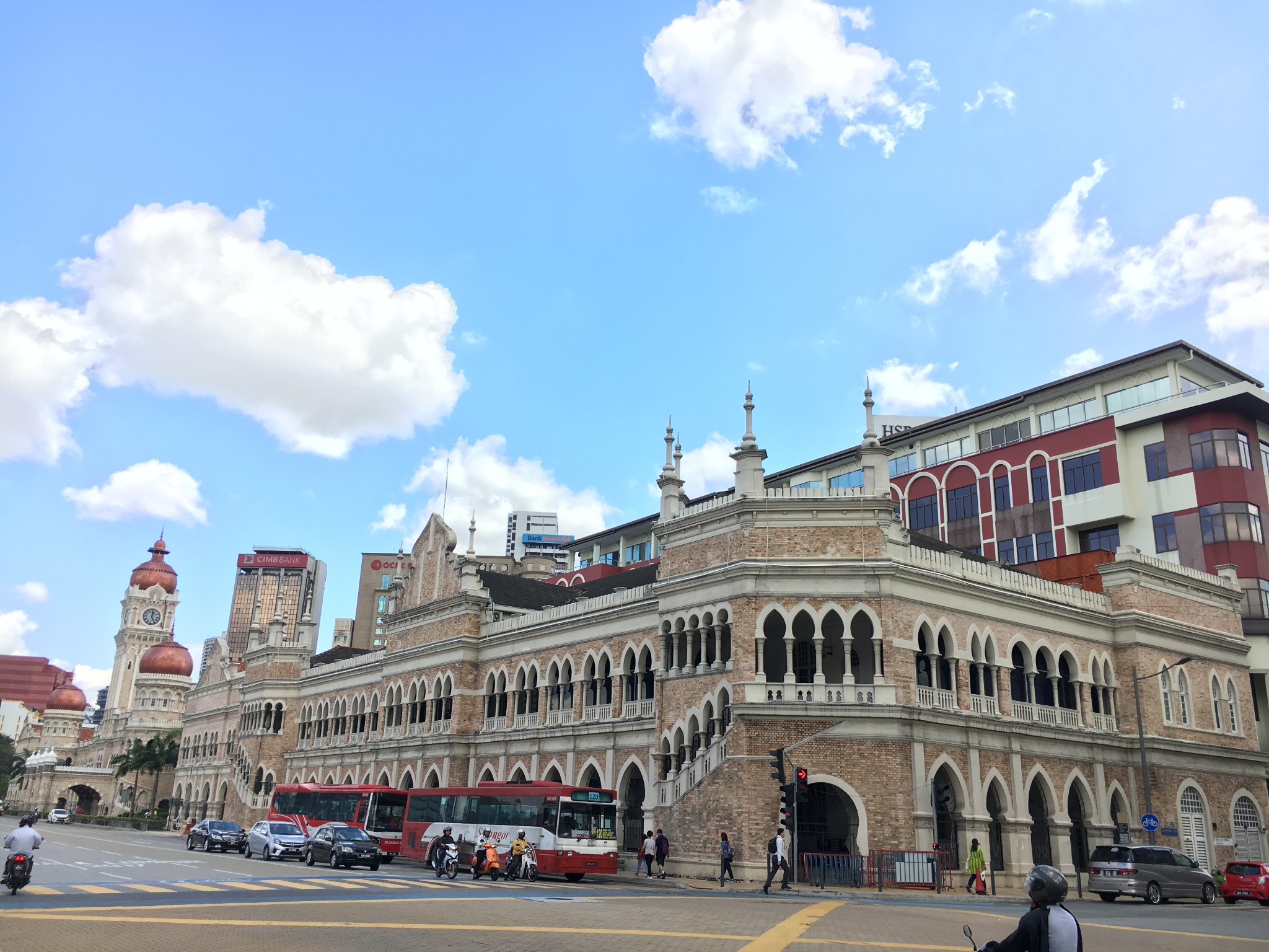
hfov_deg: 61.7
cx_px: 634
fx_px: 1063
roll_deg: -2.2
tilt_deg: +18.6
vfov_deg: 48.2
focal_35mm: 29
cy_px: 476
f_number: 2.2
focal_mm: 4.15
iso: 25
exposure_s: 1/596
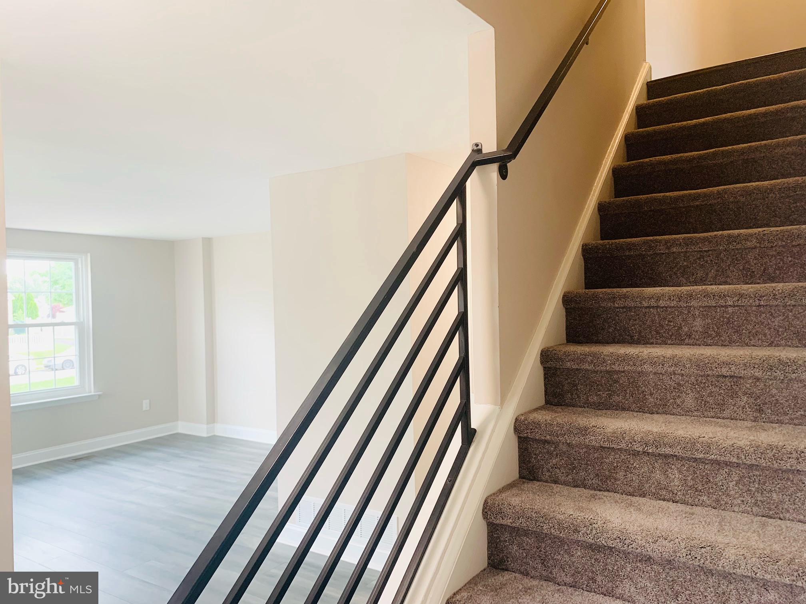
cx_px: 403
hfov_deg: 67.3
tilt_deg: +0.5
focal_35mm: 26
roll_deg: +0.6
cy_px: 302
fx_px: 605
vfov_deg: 53.1
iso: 64
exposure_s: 1/60
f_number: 1.8
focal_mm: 4.25
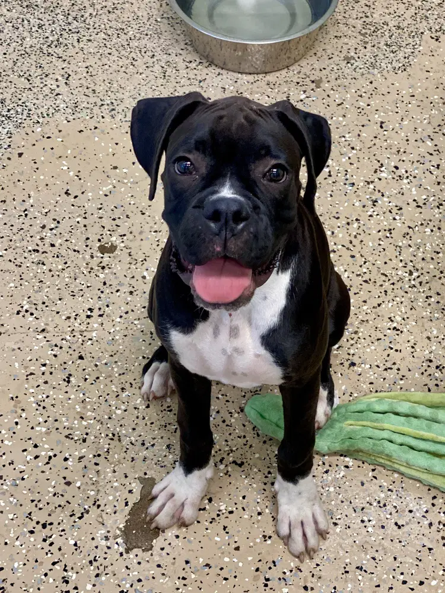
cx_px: 222
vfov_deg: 36.8
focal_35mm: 52
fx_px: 891
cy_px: 296
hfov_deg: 28.0
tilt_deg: -49.6
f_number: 2
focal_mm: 6
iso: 160
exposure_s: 1/40
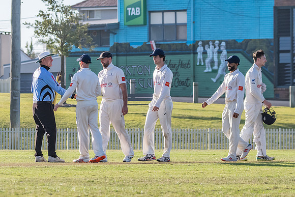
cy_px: 101
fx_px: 3626
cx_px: 104
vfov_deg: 3.1
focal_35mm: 442
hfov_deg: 4.7
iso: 800
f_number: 7.1
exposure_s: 1/2500
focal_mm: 180
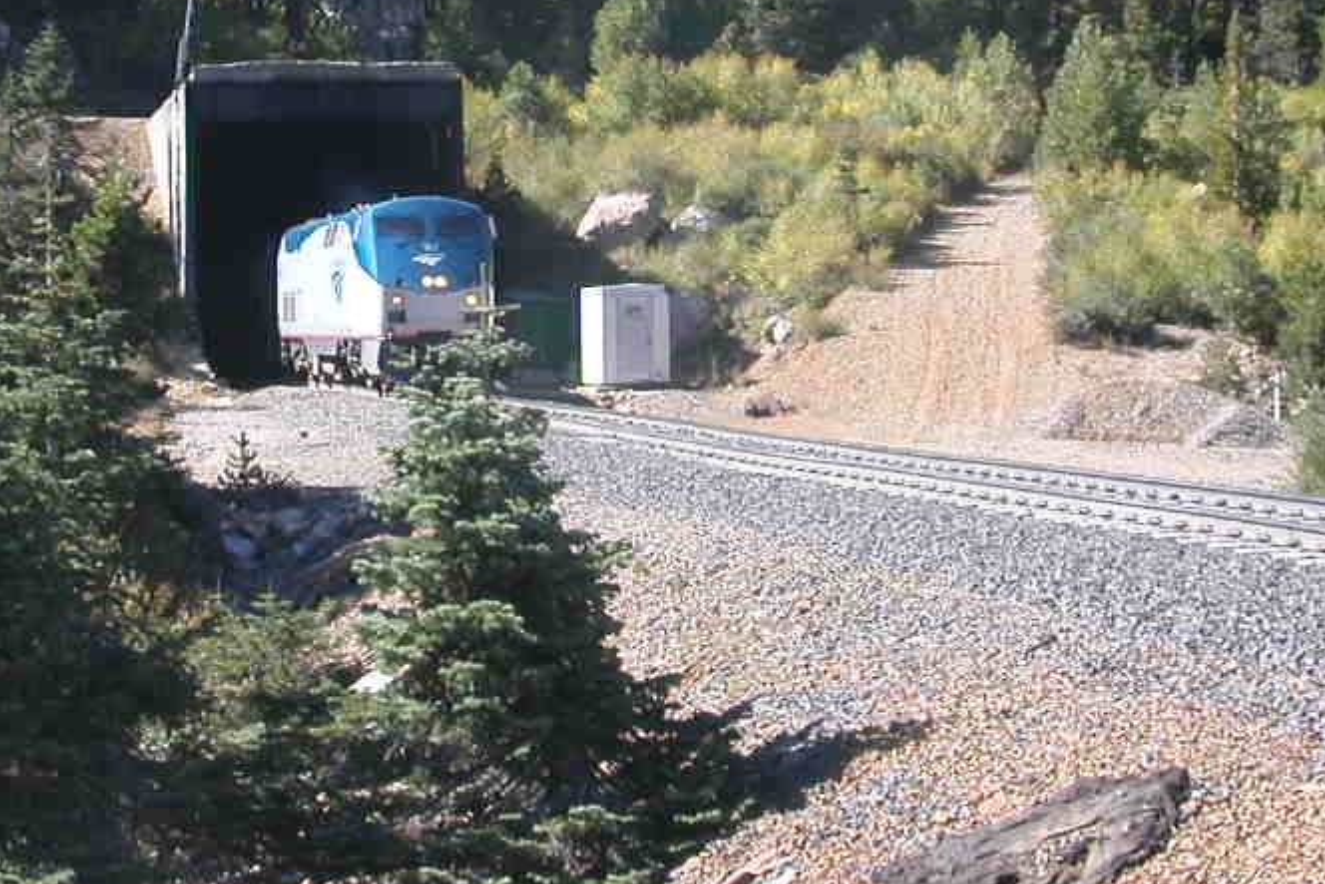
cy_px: 202
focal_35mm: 93
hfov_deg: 21.9
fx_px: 3423
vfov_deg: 14.6
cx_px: 633
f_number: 3.4
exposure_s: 1/308
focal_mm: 8.9
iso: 100
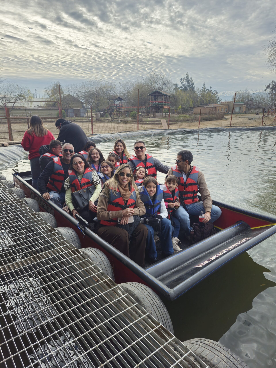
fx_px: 245
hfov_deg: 58.9
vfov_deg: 73.9
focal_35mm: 23
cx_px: 138
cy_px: 184
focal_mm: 5.54
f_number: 1.8
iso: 50
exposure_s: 1/898
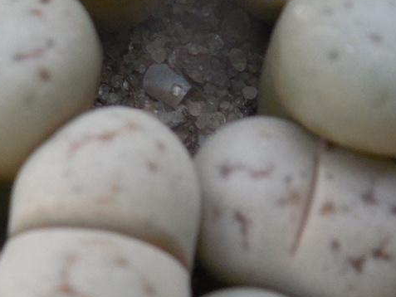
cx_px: 15
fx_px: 1190
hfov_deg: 18.5
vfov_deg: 14.1
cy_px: 280
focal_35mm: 104
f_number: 3.6
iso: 220
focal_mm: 5.6
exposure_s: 1/30
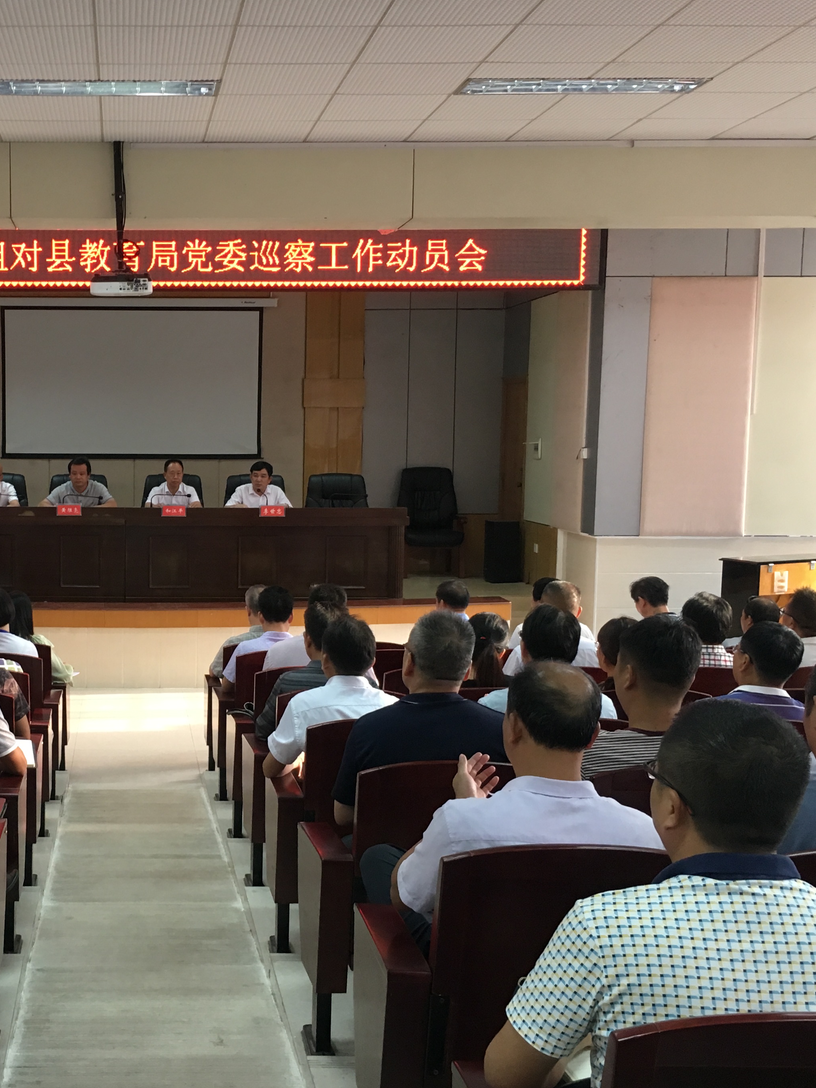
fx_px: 1352
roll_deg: -0.8
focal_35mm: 43
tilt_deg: -5.8
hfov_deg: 32.4
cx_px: 132
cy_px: 586
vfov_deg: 43.8
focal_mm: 4.15
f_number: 2.2
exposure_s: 1/33
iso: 125
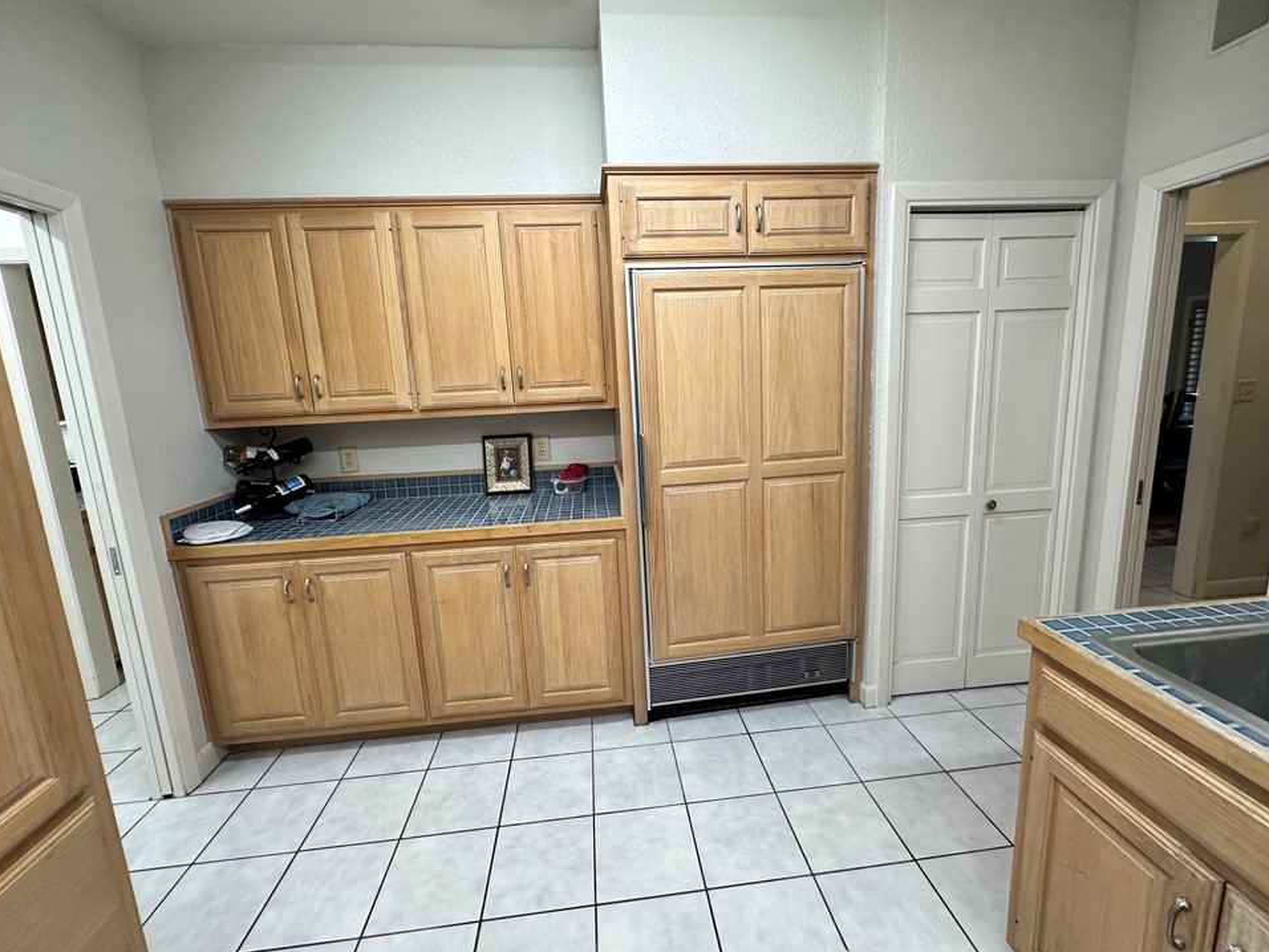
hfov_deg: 98.2
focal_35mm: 15
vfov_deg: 81.7
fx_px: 550
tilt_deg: -9.1
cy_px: 466
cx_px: 644
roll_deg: +1.8
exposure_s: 1/120
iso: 200
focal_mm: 2.22
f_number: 2.2
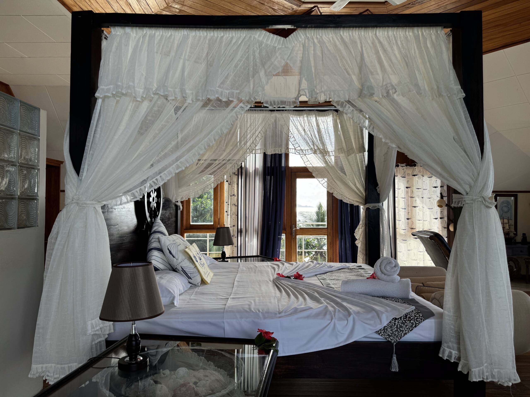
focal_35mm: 24
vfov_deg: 56.8
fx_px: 367
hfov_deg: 71.6
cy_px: 198
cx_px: 265
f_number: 1.78
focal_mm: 6.76
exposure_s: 1/562
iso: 80
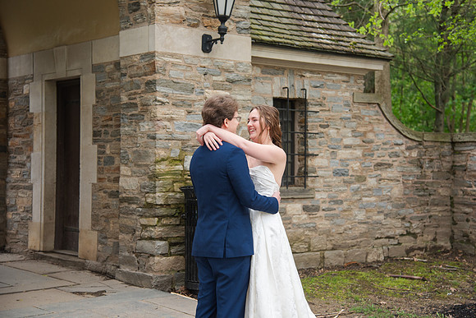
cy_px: 147
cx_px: 245
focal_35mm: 62
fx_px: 825
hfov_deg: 32.2
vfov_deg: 21.8
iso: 560
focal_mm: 58
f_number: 4
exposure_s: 1/320
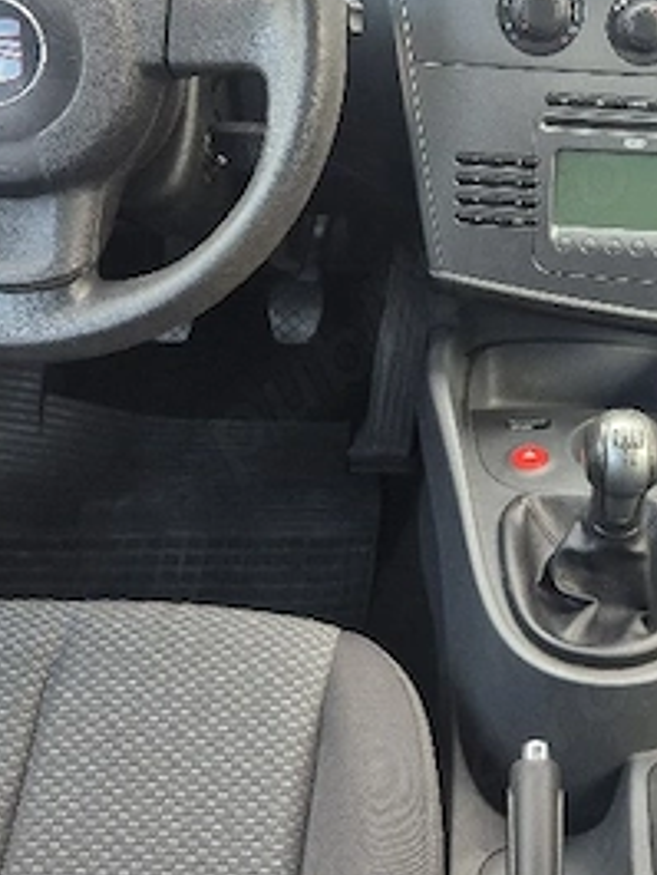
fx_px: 1315
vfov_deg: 36.6
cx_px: 548
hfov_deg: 27.4
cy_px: 320
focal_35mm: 52
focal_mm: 5.4
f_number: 1.8
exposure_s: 1/100
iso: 160
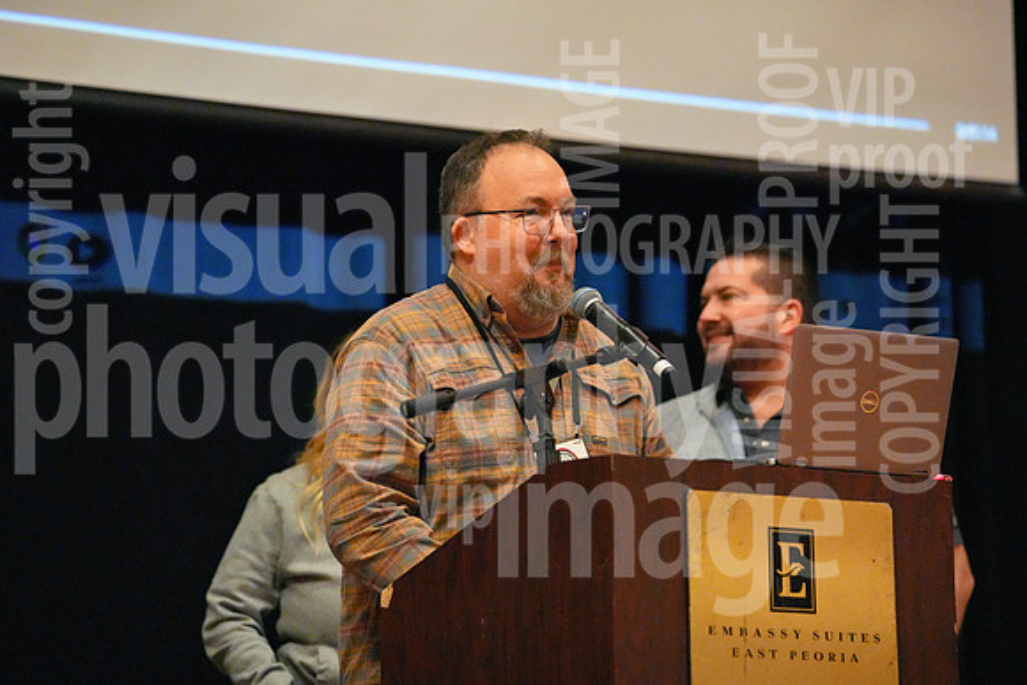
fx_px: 4451
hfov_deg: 13.2
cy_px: 342
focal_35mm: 156
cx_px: 514
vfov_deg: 8.8
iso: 12800
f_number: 3.5
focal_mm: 156
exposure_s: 1/250
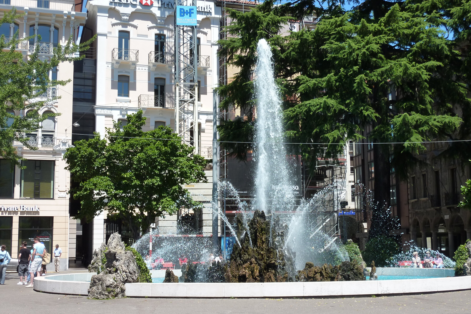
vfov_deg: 24.6
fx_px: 719
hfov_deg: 36.2
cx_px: 236
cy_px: 143
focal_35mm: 55
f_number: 4.5
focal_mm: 8.5
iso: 125
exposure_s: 1/500
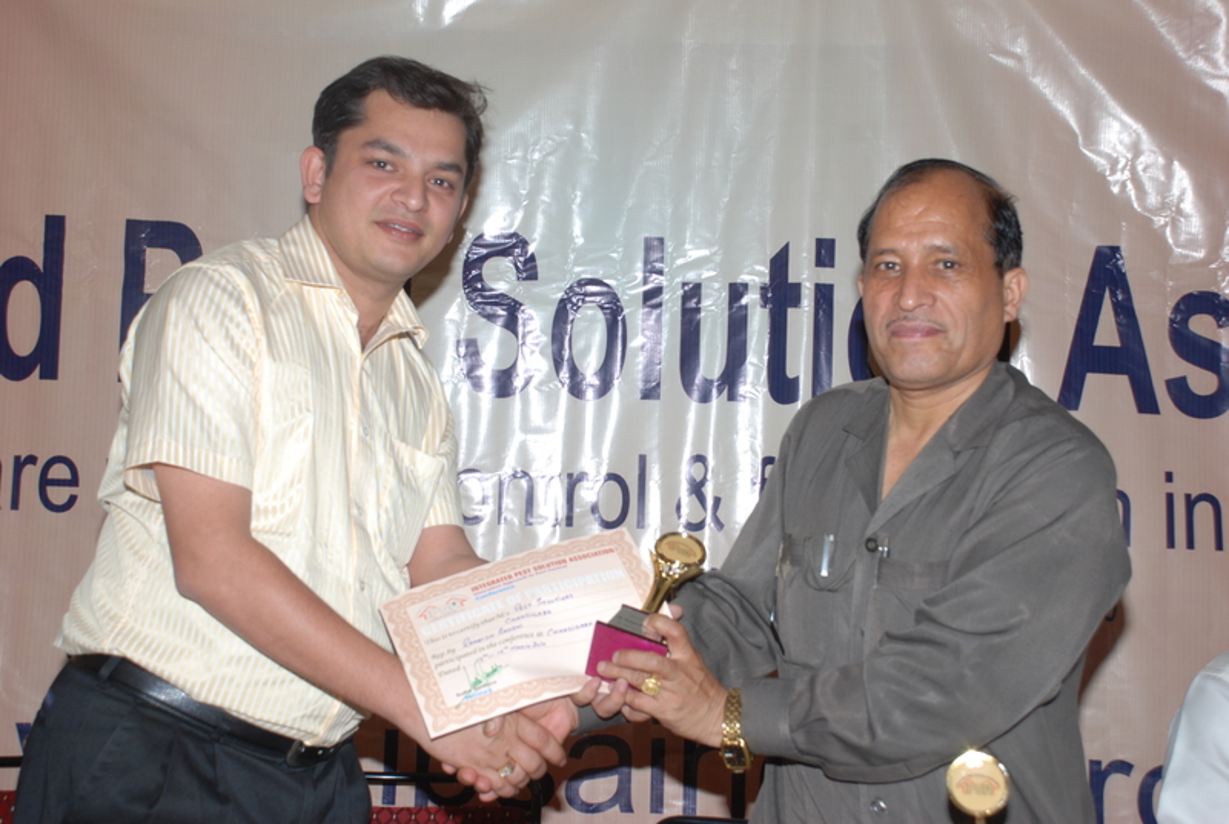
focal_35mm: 57
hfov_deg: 35.0
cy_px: 412
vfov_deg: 23.9
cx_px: 614
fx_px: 1949
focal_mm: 38
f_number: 9
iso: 200
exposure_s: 1/125
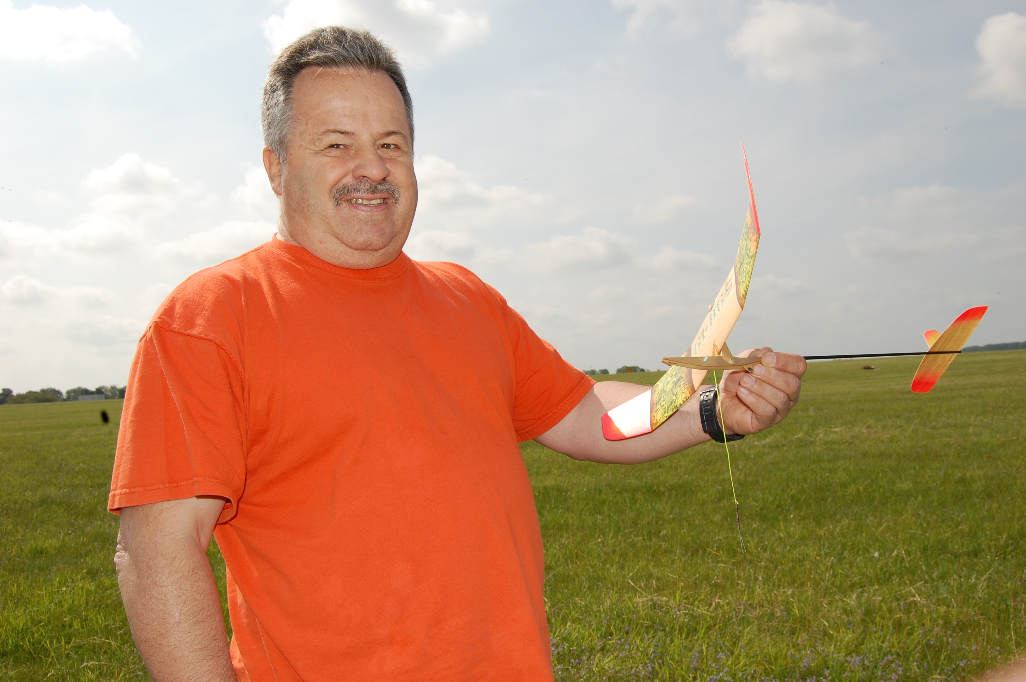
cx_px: 513
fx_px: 982
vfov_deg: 38.3
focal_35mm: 34
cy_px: 341
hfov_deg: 55.1
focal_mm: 23
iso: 200
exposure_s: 1/500
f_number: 10
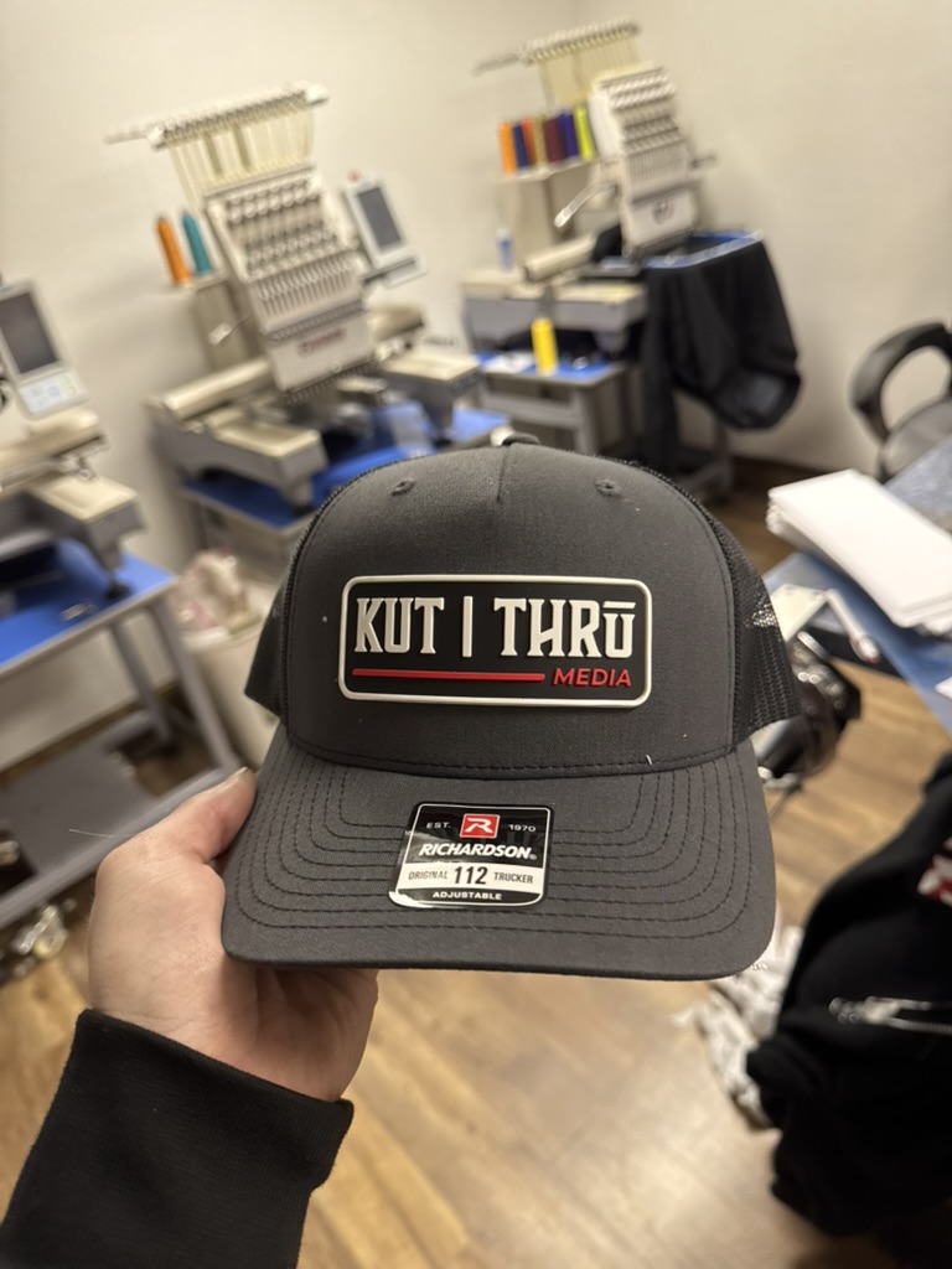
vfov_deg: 71.6
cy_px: 634
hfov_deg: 56.8
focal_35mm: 24
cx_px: 476
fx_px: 880
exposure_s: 1/60
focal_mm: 6.76
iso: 200
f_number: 1.78
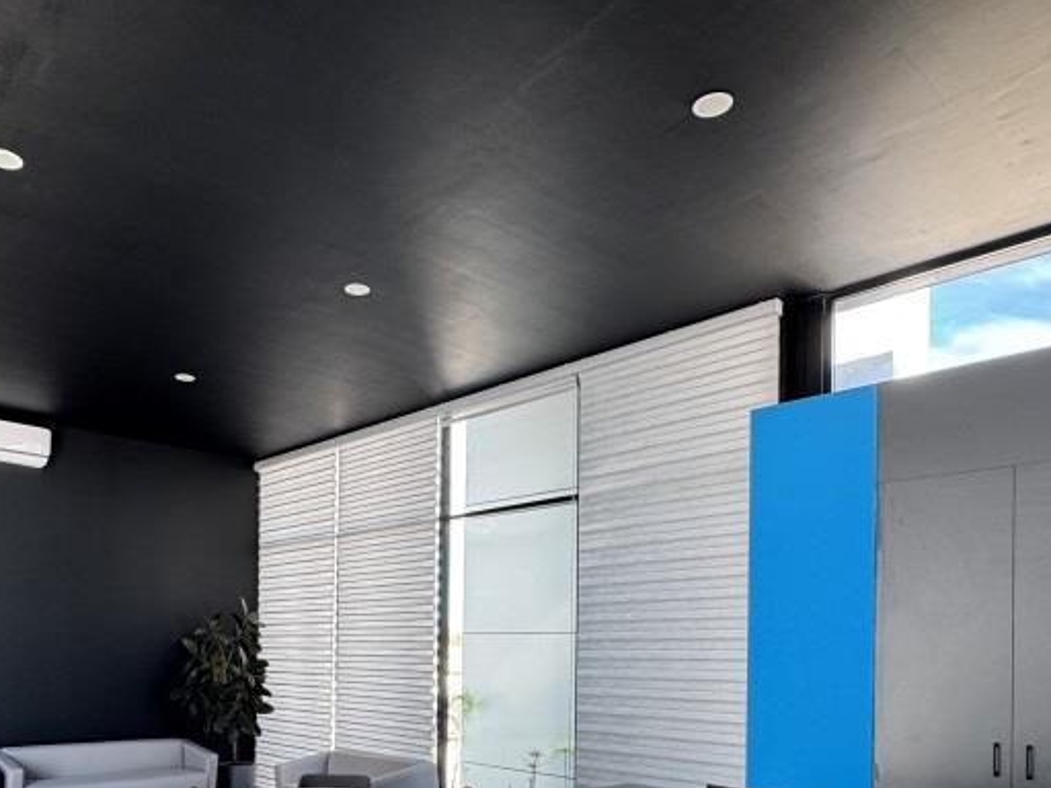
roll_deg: -0.5
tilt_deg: +0.9
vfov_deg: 46.7
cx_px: 400
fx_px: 850
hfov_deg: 62.6
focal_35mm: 28
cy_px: 648
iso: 100
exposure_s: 1/99
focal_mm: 2.22
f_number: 2.2
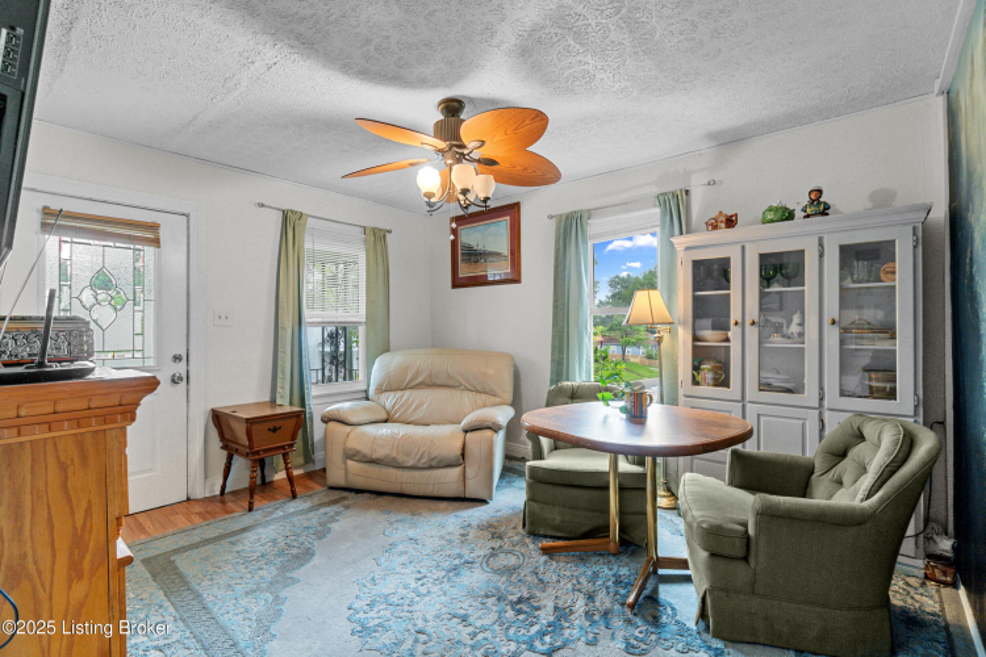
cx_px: 493
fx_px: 452
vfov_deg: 72.1
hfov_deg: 95.0
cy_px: 328
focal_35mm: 16
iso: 400
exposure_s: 1/2.5
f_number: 9
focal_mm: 11
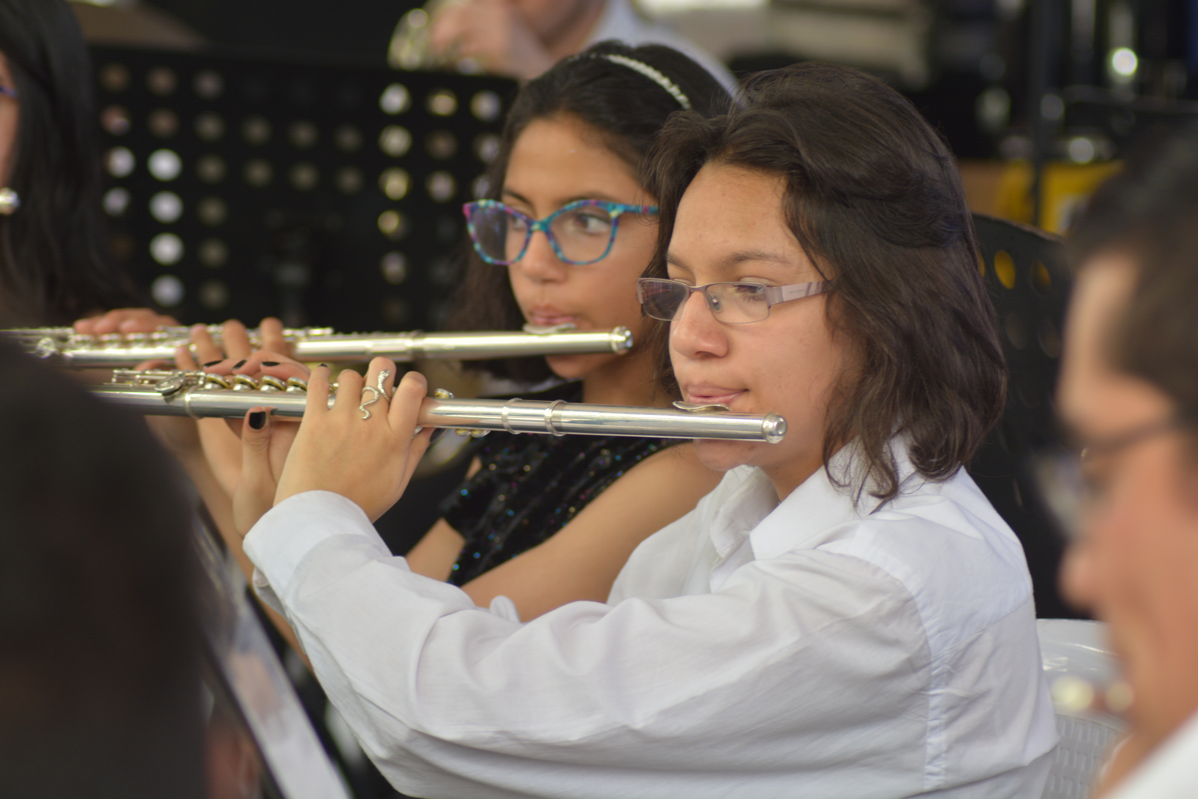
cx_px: 599
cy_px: 400
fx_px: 5990
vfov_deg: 7.6
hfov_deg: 11.4
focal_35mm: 180
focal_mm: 120
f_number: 4.2
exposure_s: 1/60
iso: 280
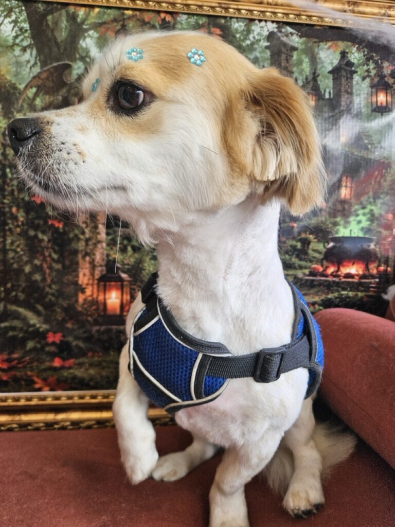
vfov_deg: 73.9
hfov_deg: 58.9
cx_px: 198
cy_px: 264
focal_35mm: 23
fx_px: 350
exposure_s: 1/207
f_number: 1.8
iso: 80
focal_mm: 5.4
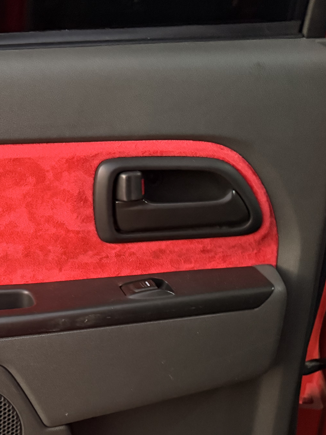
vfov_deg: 36.7
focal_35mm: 51
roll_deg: +0.8
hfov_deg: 27.0
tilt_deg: -22.5
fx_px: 640
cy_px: 318
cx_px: 0
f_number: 1.78
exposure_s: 1/30
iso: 1250
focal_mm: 6.76
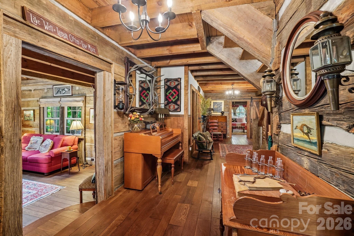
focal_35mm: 15
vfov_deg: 77.3
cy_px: 118
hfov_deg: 100.4
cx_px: 177
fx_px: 147
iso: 400
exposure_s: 1/2
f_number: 8
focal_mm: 10
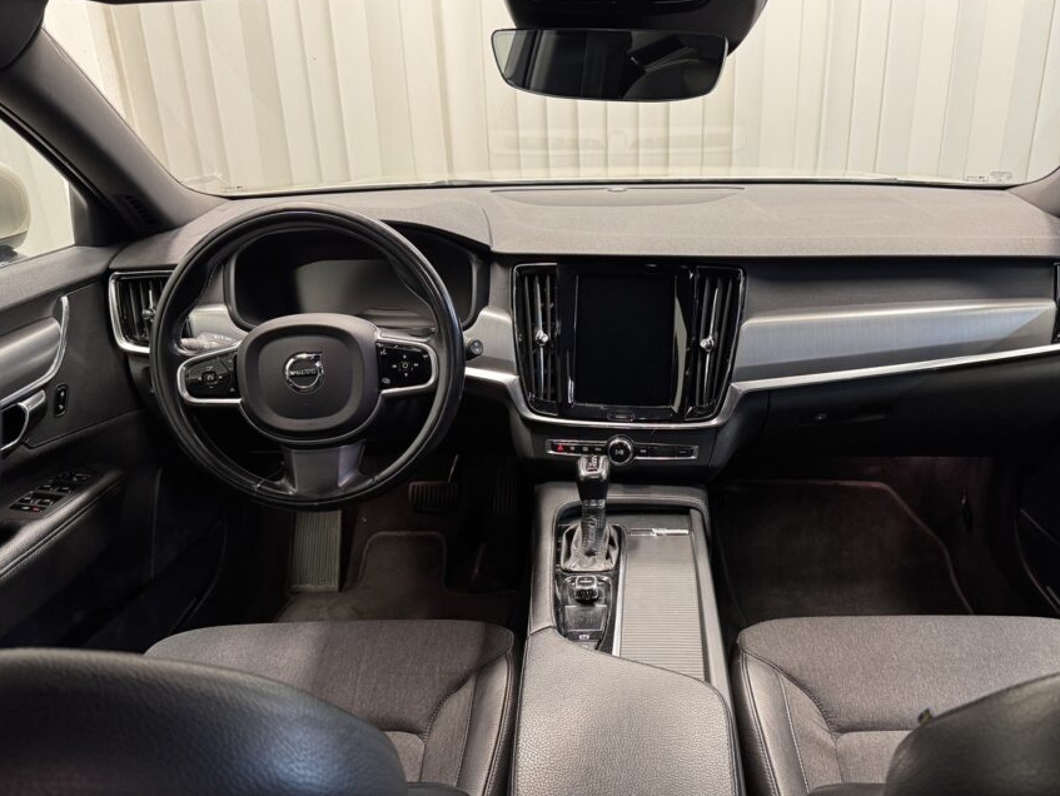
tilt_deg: -23.1
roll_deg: +0.8
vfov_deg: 48.2
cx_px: 618
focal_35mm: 29
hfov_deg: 61.3
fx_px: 888
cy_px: 426
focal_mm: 6.76
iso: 320
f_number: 1.78
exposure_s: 1/54
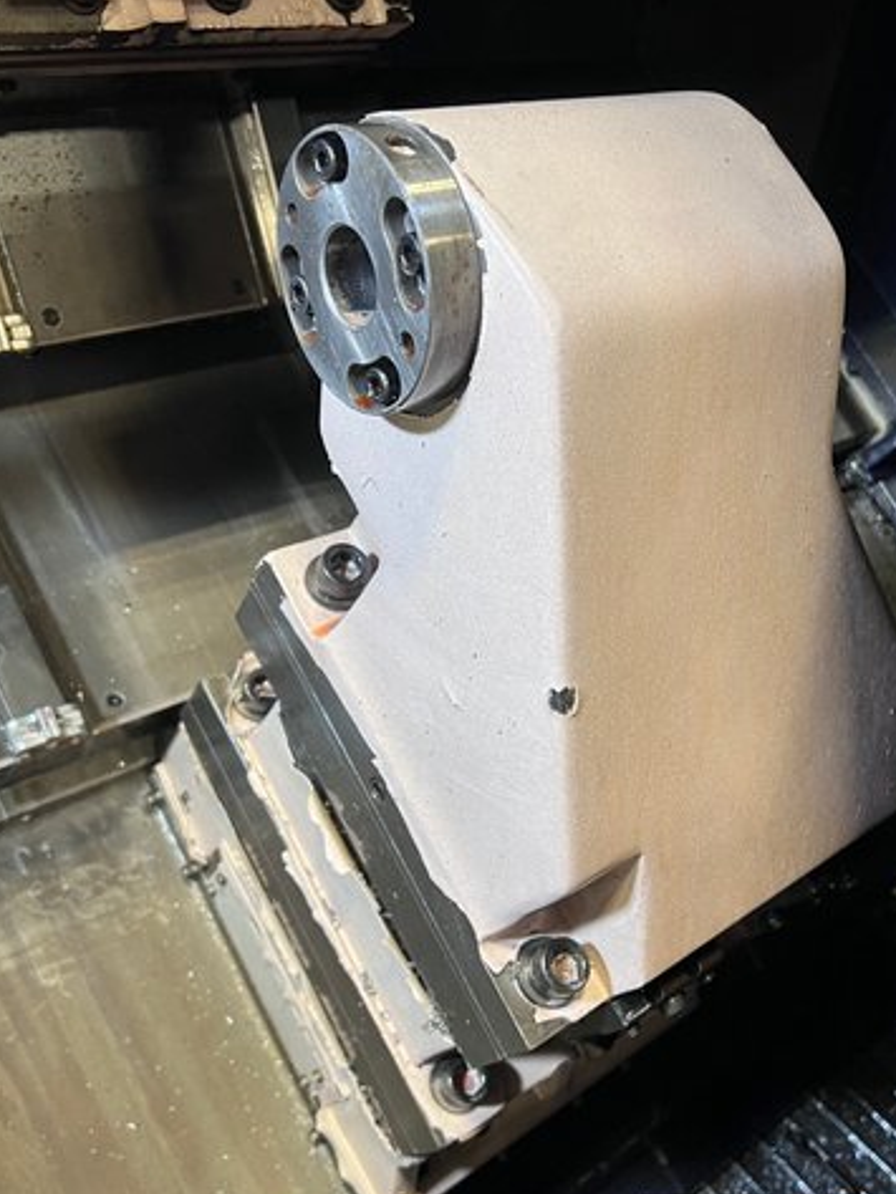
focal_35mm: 33
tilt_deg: -37.8
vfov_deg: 55.3
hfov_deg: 42.9
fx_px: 1138
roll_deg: -7.6
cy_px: 646
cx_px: 512
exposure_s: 1/62
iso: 125
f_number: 1.5
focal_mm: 5.7
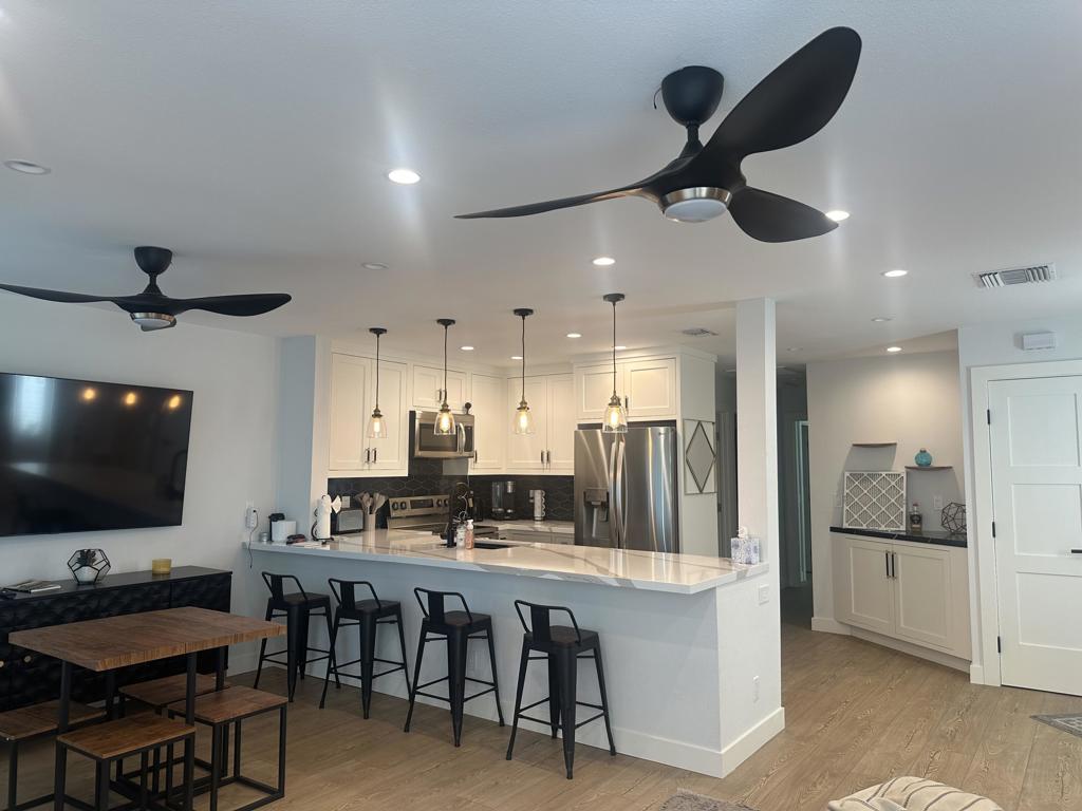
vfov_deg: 56.8
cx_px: 541
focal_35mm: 24
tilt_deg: +5.4
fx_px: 750
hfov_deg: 71.6
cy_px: 406
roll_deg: +0.0
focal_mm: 6.86
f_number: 1.78
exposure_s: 1/120
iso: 80
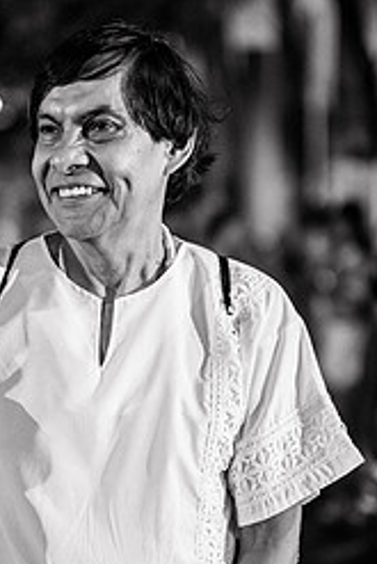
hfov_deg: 15.0
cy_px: 436
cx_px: 137
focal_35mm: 91
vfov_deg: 22.1
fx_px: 1427
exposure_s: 1/250
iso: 2000
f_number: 1.4
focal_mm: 50
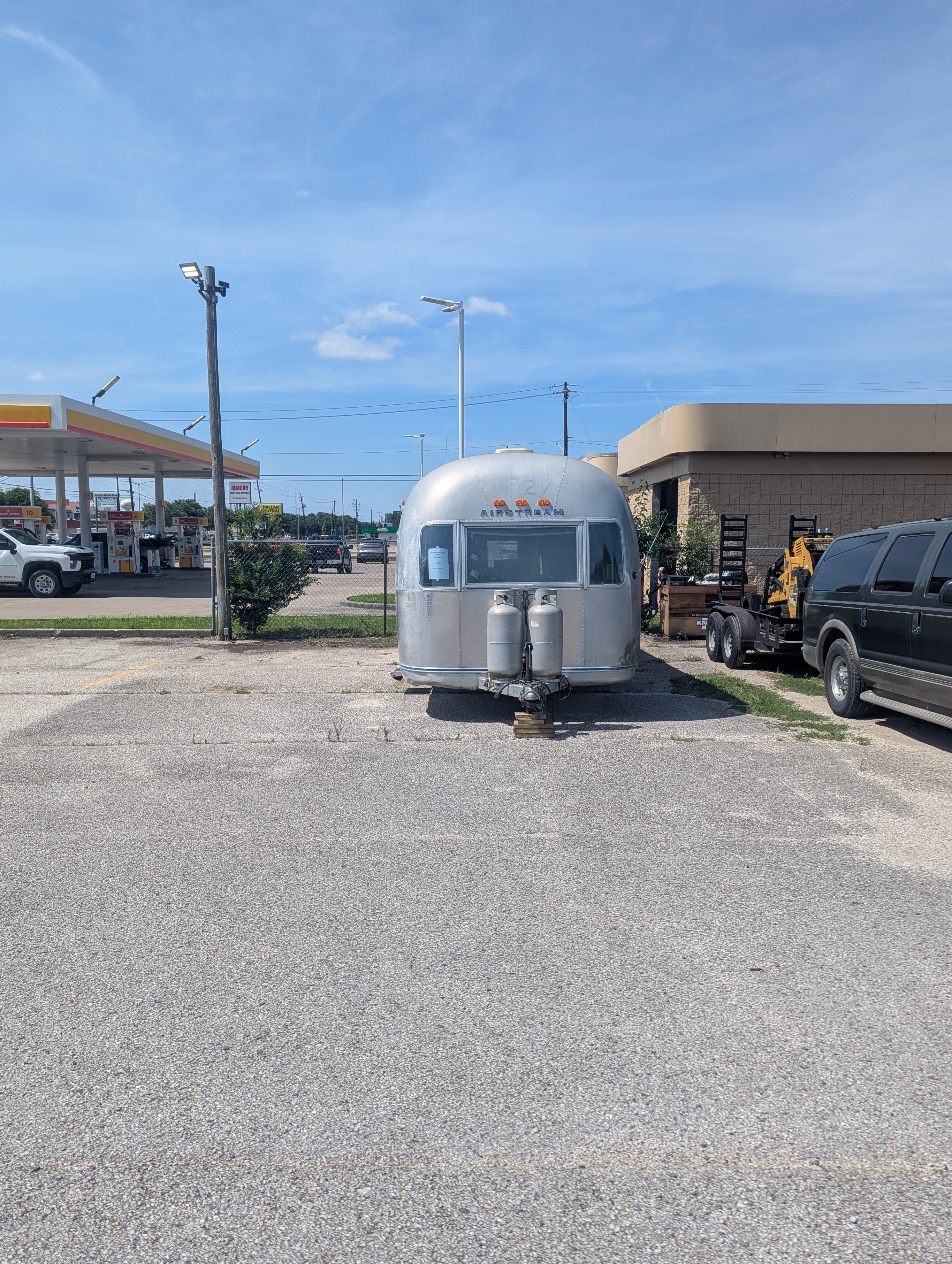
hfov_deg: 51.5
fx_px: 988
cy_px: 643
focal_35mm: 27
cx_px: 495
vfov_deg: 65.2
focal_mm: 6.81
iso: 52
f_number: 1.85
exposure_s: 1/2695
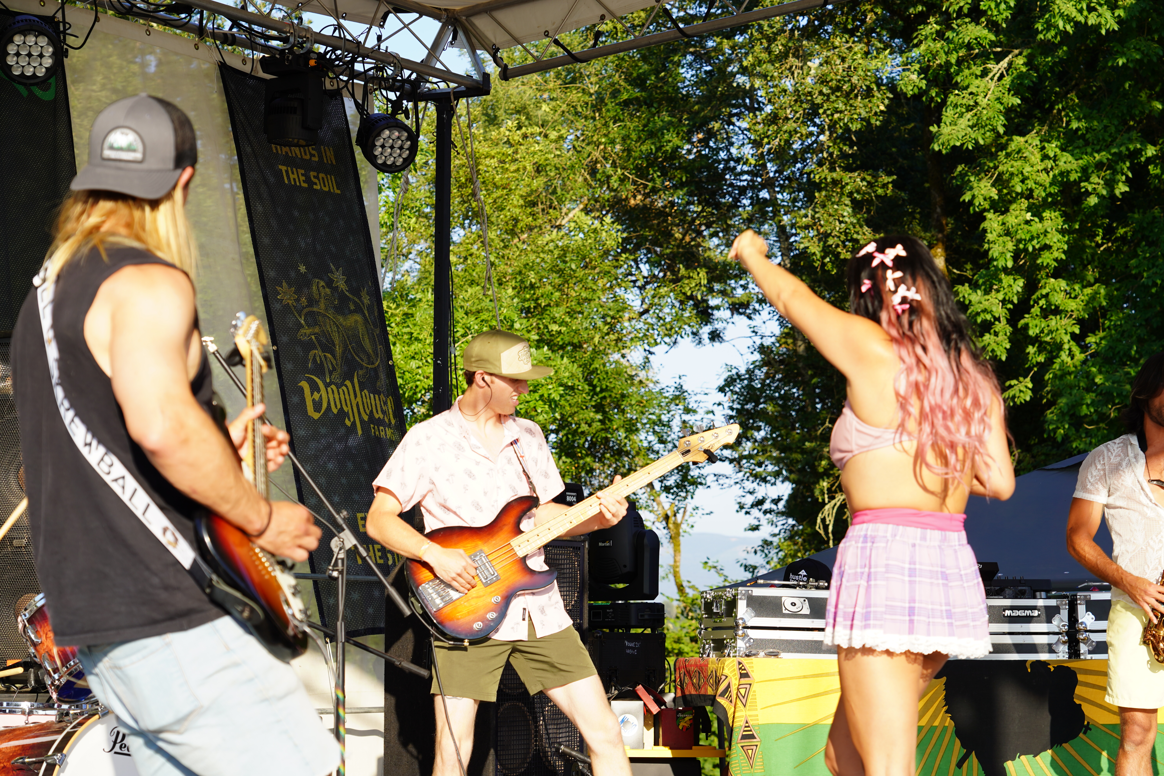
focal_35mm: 79
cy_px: 388
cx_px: 582
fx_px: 2554
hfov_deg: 25.7
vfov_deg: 17.3
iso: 100
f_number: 6.3
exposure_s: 1/160
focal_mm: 79
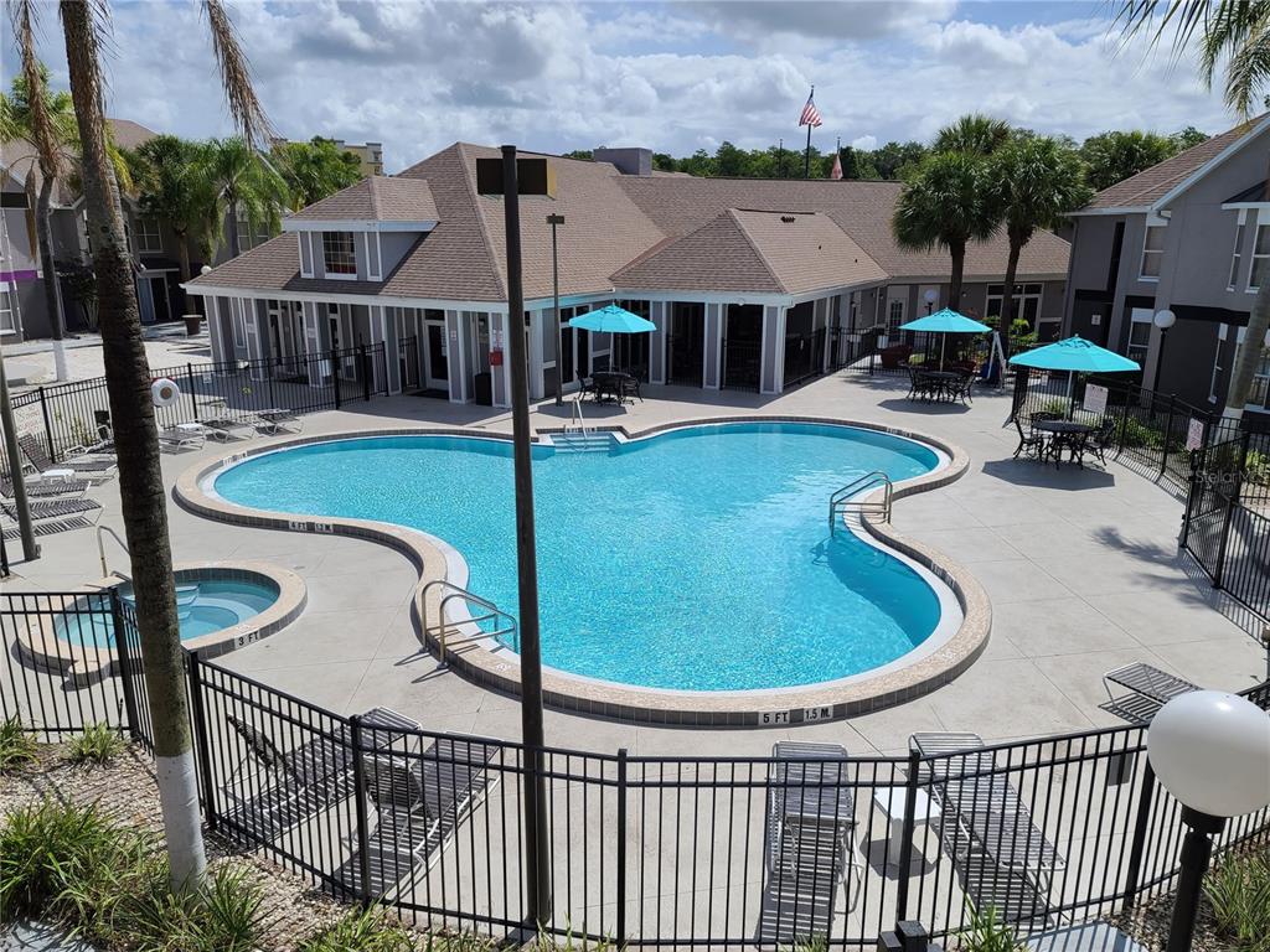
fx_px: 917
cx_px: 635
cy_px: 476
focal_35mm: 25
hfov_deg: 69.4
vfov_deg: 54.9
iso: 16
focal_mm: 7
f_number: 1.8
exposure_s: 1/1681
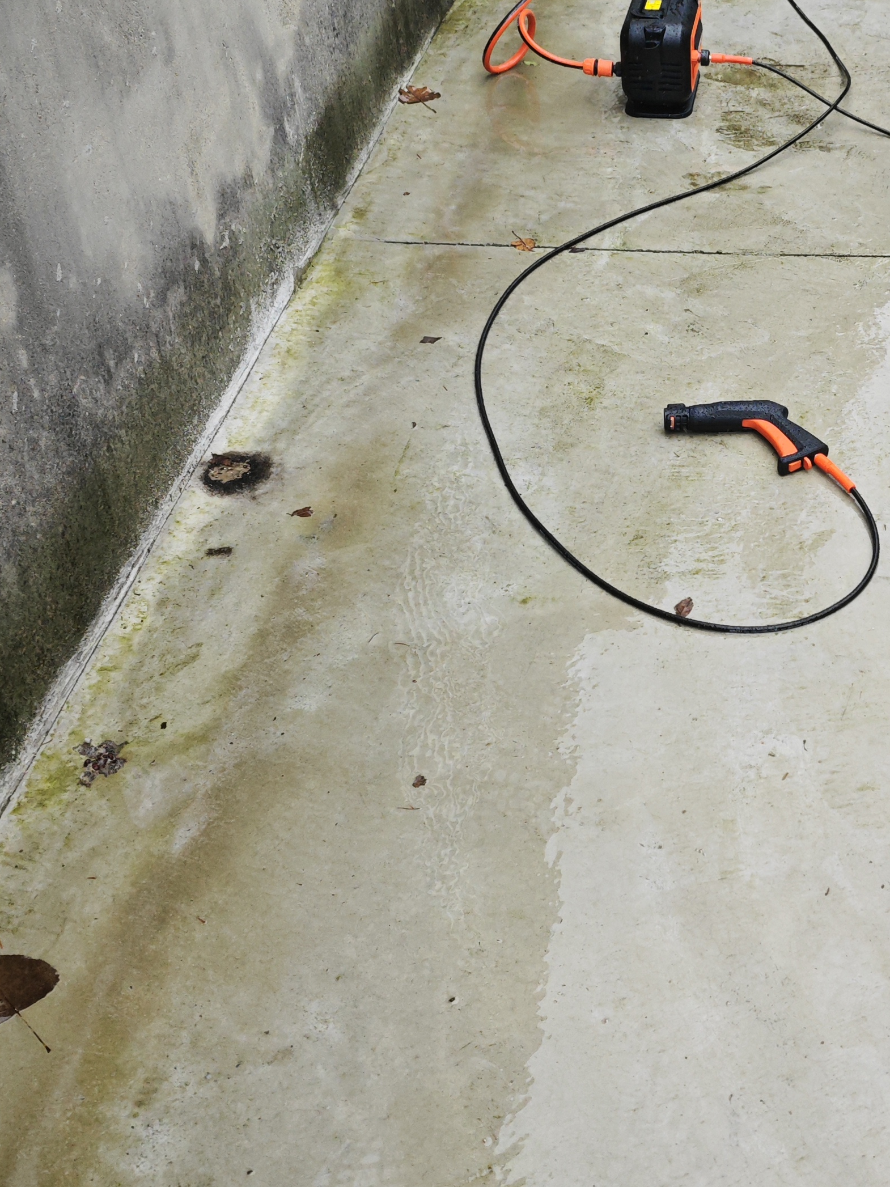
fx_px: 1543
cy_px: 441
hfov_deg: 31.3
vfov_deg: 41.8
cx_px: 720
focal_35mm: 45
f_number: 1.8
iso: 200
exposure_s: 1/1054
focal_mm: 5.43
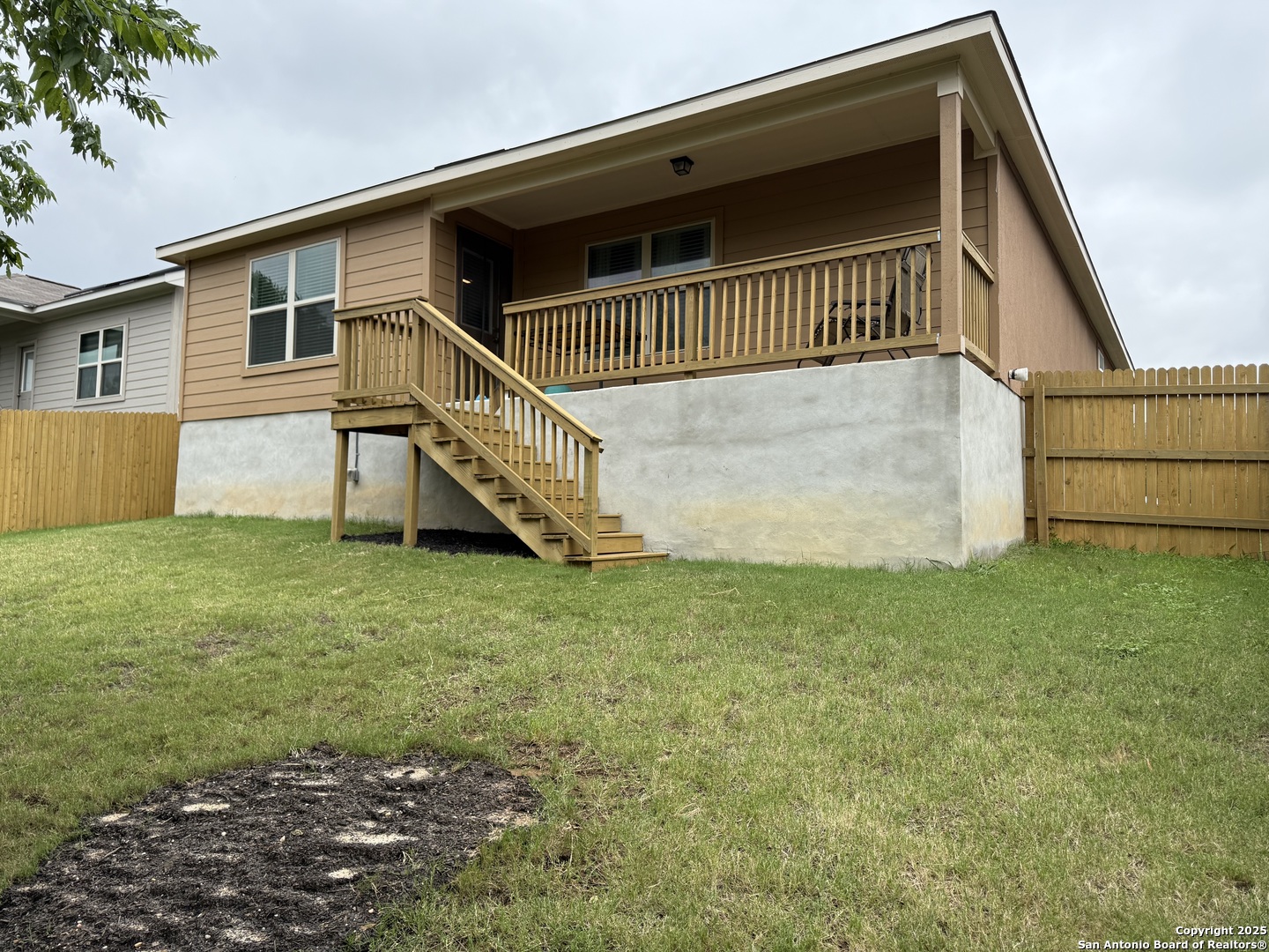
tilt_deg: +4.9
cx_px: 634
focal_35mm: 24
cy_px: 476
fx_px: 880
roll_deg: -1.1
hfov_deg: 71.6
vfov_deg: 56.8
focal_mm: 6.76
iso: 100
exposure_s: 1/2110
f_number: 1.78
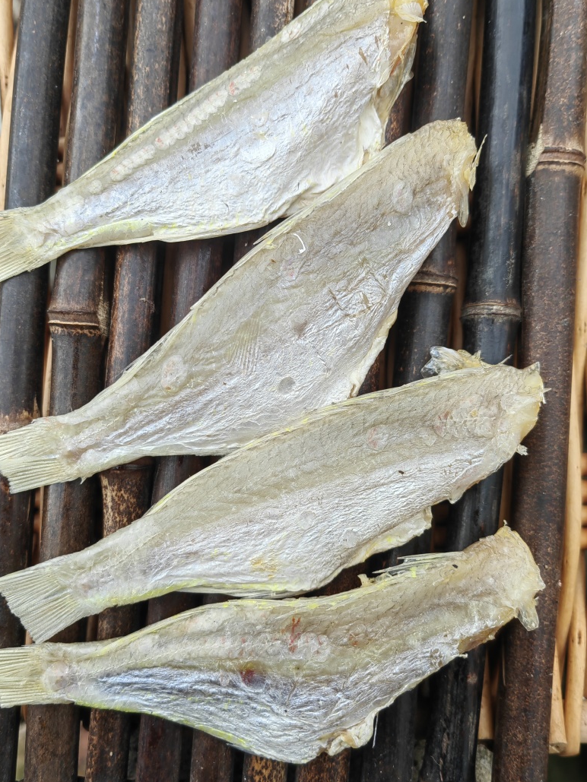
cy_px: 396
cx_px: 289
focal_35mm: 28
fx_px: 633
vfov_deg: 63.4
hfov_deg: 49.8
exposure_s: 1/900
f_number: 1.8
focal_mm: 5.54
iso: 160
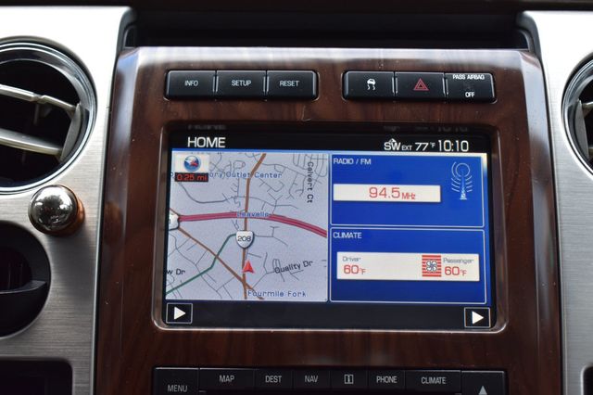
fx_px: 864
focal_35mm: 52
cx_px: 296
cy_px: 198
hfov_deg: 37.9
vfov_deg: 25.7
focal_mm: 35
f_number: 8
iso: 400
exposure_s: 1/50
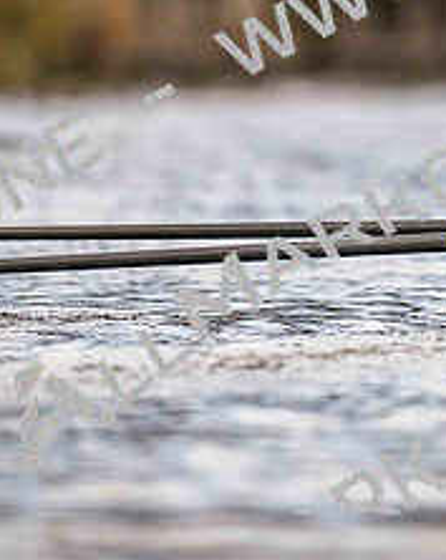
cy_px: 82
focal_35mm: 1473
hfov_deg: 1.0
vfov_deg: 1.3
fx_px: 24355
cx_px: 527
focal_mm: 600
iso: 3600
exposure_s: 1/2500
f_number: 4
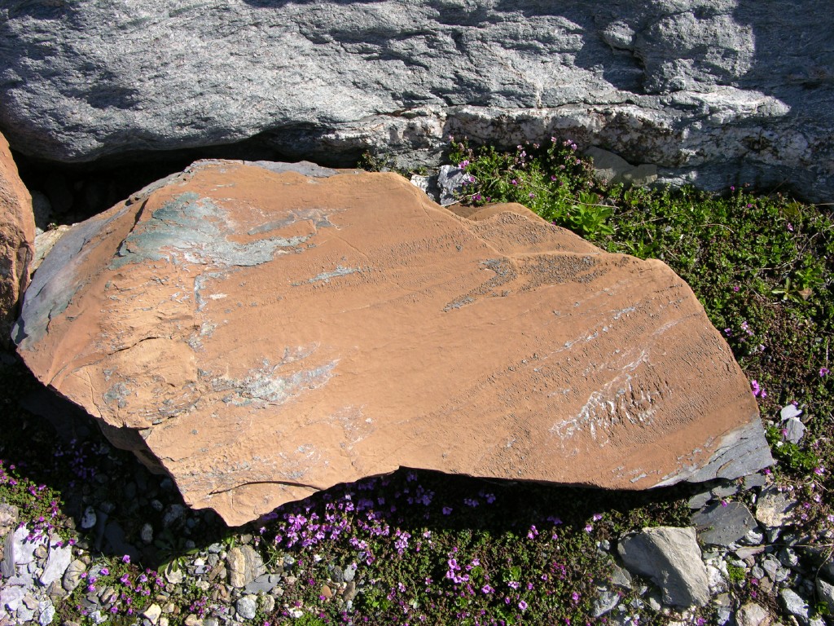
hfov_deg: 52.6
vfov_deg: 40.7
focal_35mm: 35
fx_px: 843
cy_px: 313
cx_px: 417
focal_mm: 8.9
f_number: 5
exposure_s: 1/210
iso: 50
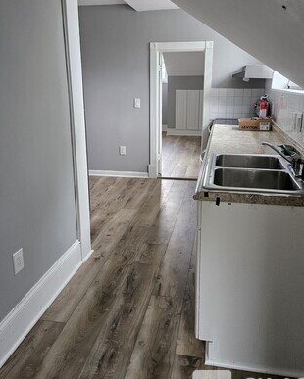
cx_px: 167
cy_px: 165
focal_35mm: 29
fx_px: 326
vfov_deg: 60.2
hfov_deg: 49.9
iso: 500
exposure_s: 1/120
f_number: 1.8
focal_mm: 5.4
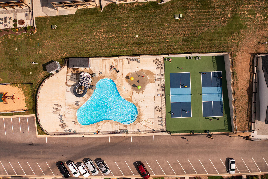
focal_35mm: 28
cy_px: 90
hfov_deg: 65.5
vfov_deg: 46.4
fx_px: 208
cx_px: 134
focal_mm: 10.26
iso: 100
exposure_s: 1/30
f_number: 2.8
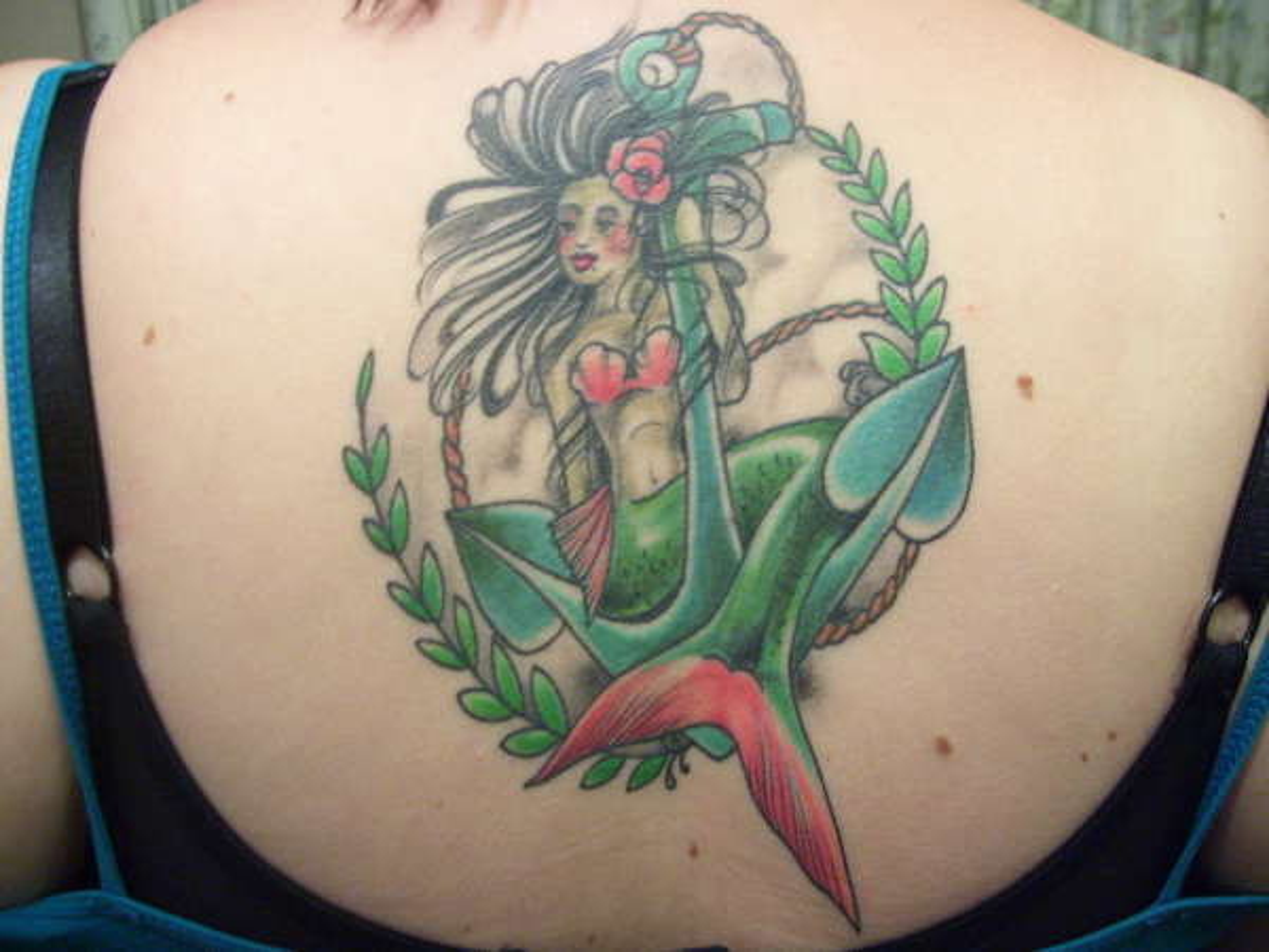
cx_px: 634
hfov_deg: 51.4
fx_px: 1320
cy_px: 476
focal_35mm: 36
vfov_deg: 39.7
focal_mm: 6
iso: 160
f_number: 2.7
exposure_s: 1/10
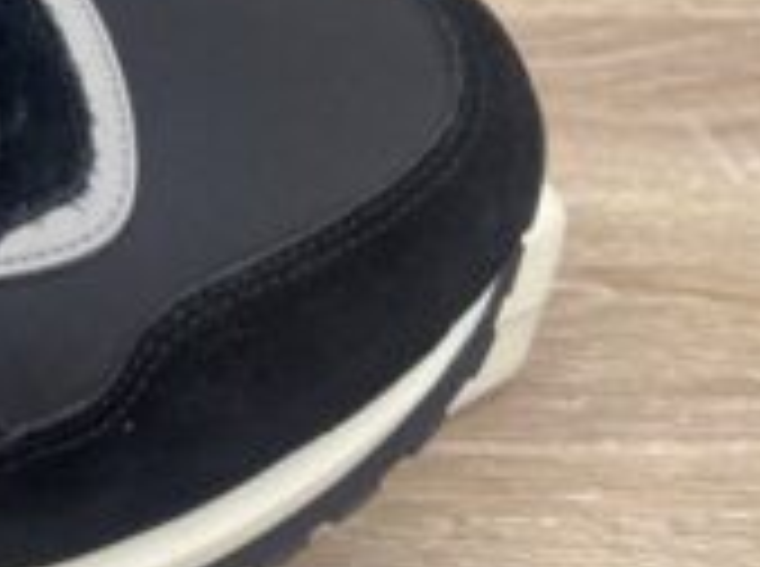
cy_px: -135
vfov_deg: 15.8
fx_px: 1950
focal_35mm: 89
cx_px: -423
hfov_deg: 19.0
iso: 80
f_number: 1.6
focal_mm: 5.1
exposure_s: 1/120
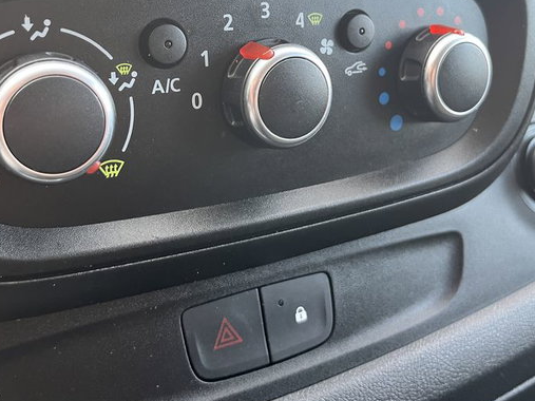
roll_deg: -4.6
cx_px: 244
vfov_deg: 36.2
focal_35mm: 39
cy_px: 118
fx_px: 603
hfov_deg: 47.8
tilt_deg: -22.2
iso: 250
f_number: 1.6
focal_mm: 5.1
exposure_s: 1/60
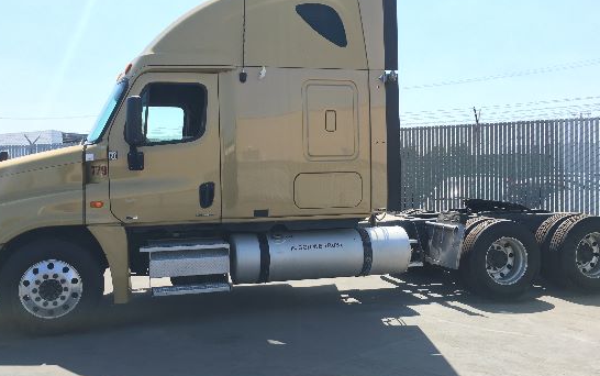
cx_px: 284
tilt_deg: -0.9
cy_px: 199
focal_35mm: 36
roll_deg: +1.3
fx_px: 589
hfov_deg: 54.0
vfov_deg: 35.4
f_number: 2.2
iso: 25
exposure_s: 1/496
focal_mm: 4.15
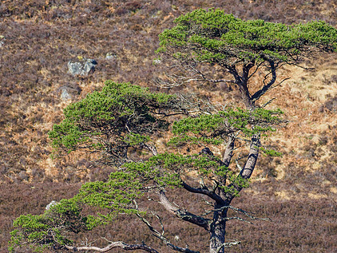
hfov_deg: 1.7
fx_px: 11124
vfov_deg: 1.3
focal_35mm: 1142
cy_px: 148
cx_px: 165
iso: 200
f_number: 4
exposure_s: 1/800
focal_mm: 300
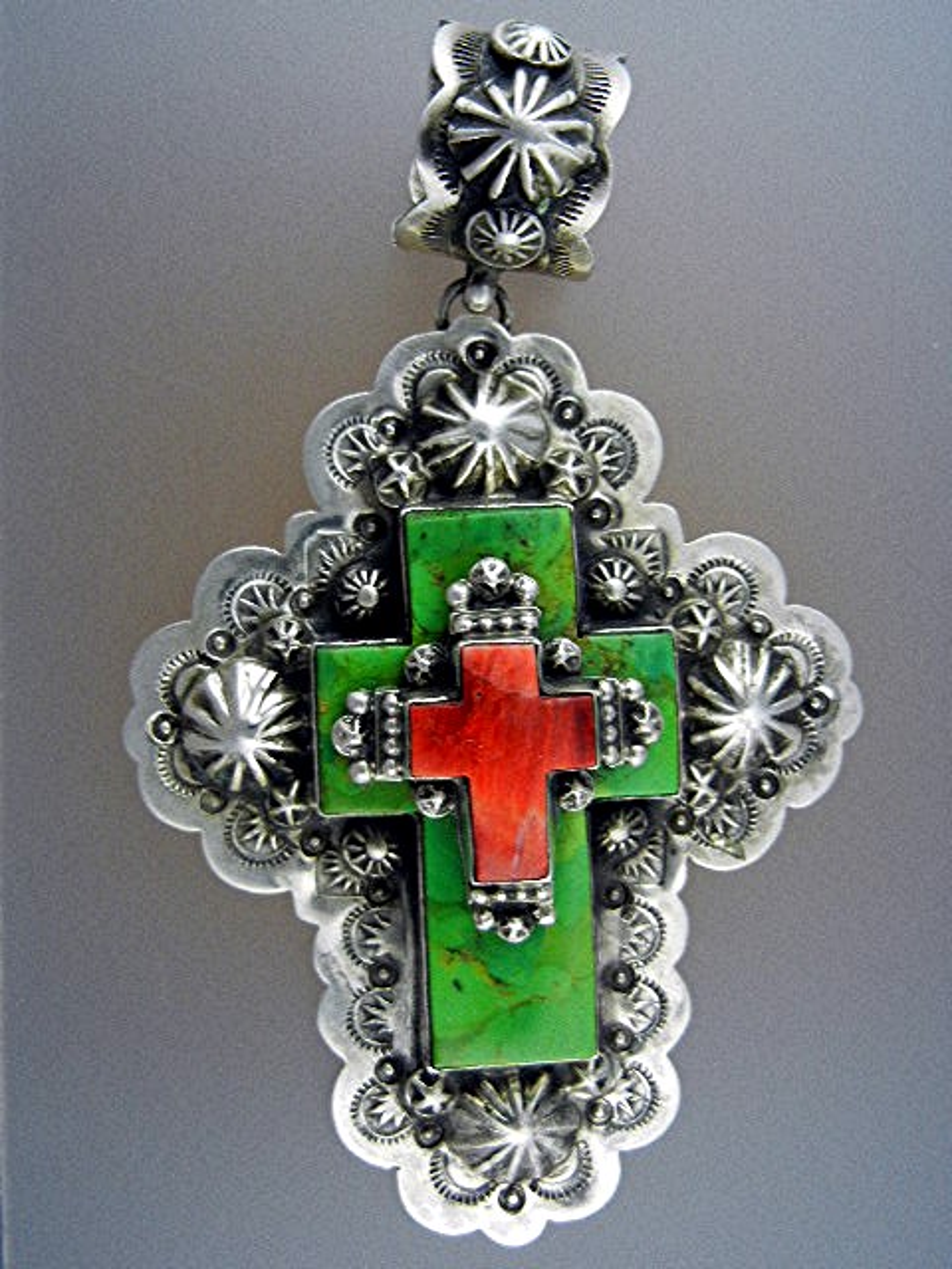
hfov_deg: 32.2
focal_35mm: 45
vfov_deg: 42.1
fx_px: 1650
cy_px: 634
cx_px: 476
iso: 400
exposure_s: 1/21.1
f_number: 3.8
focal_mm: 8.1
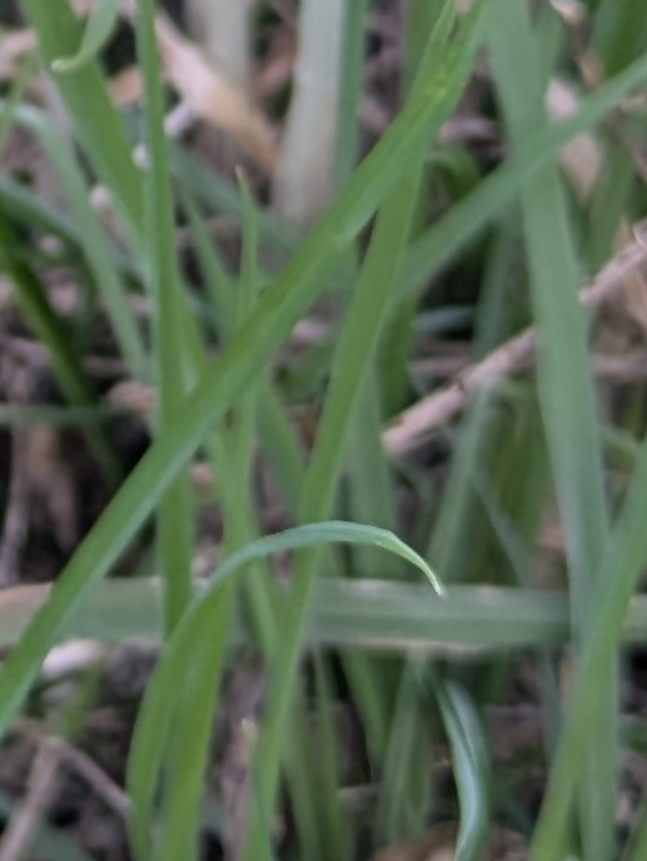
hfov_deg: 8.6
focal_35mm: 168
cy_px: -154
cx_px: -395
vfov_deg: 11.5
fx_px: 4182
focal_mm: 5.43
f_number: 1.89
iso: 68
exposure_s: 1/100
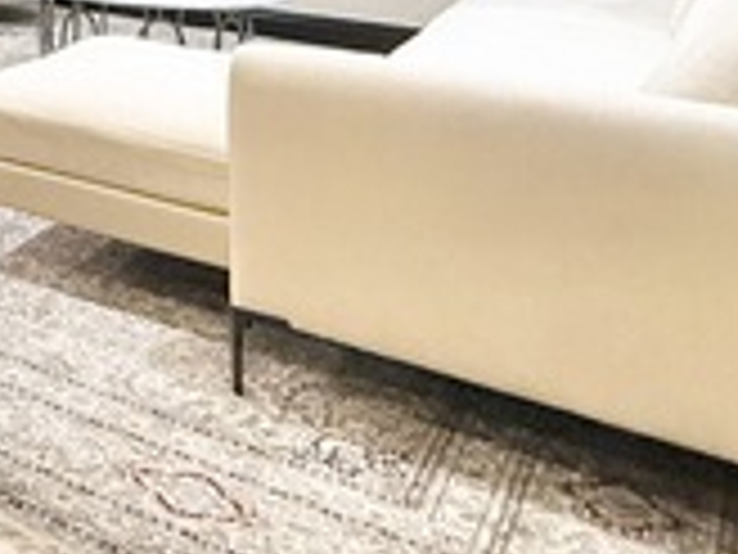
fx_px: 1215
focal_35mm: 57
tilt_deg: +0.1
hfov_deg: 21.5
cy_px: -234
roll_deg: +1.0
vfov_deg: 22.0
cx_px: -601
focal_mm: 2.22
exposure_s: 1/60
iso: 320
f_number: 2.2
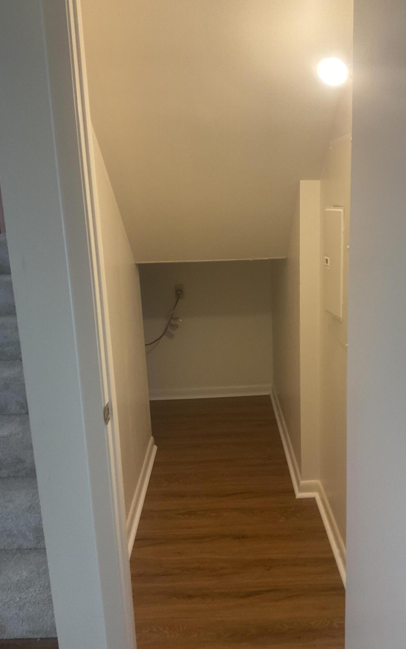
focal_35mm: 31
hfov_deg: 40.5
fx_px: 549
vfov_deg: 61.2
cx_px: 232
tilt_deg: -11.1
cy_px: 322
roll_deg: +1.3
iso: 80
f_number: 1.8
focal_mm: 3
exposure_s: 1/60
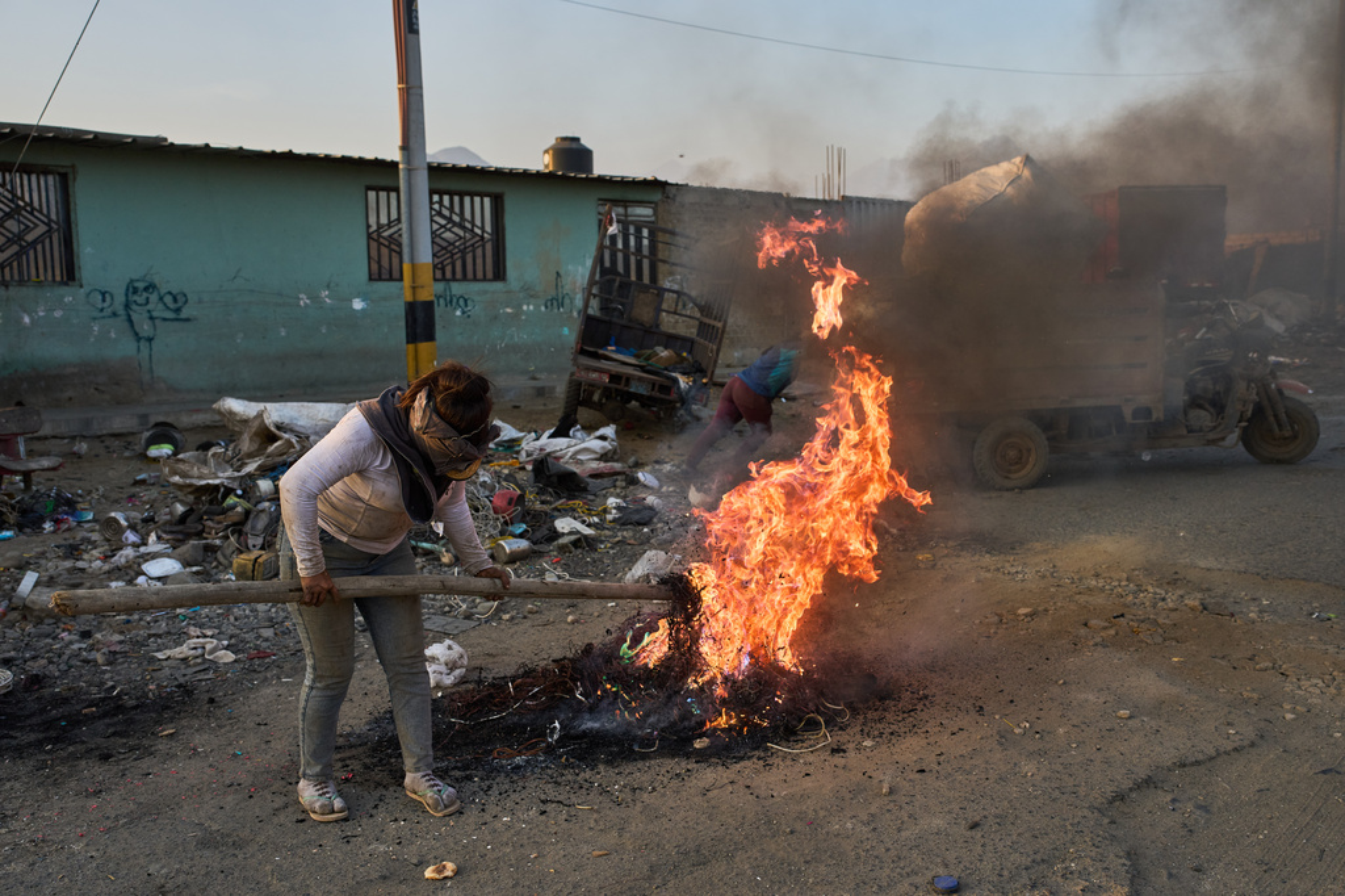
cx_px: 672
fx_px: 1307
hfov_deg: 54.4
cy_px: 448
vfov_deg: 37.8
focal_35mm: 35
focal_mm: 35
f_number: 4.5
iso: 250
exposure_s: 1/640
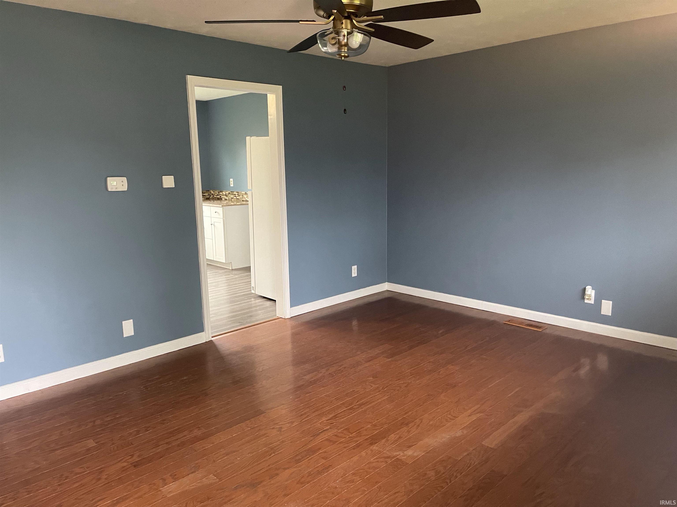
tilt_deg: -11.5
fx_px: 489
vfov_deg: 54.9
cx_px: 338
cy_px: 254
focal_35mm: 25
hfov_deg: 69.4
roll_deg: +0.9
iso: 500
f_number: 1.6
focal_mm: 5.1
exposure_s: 1/40
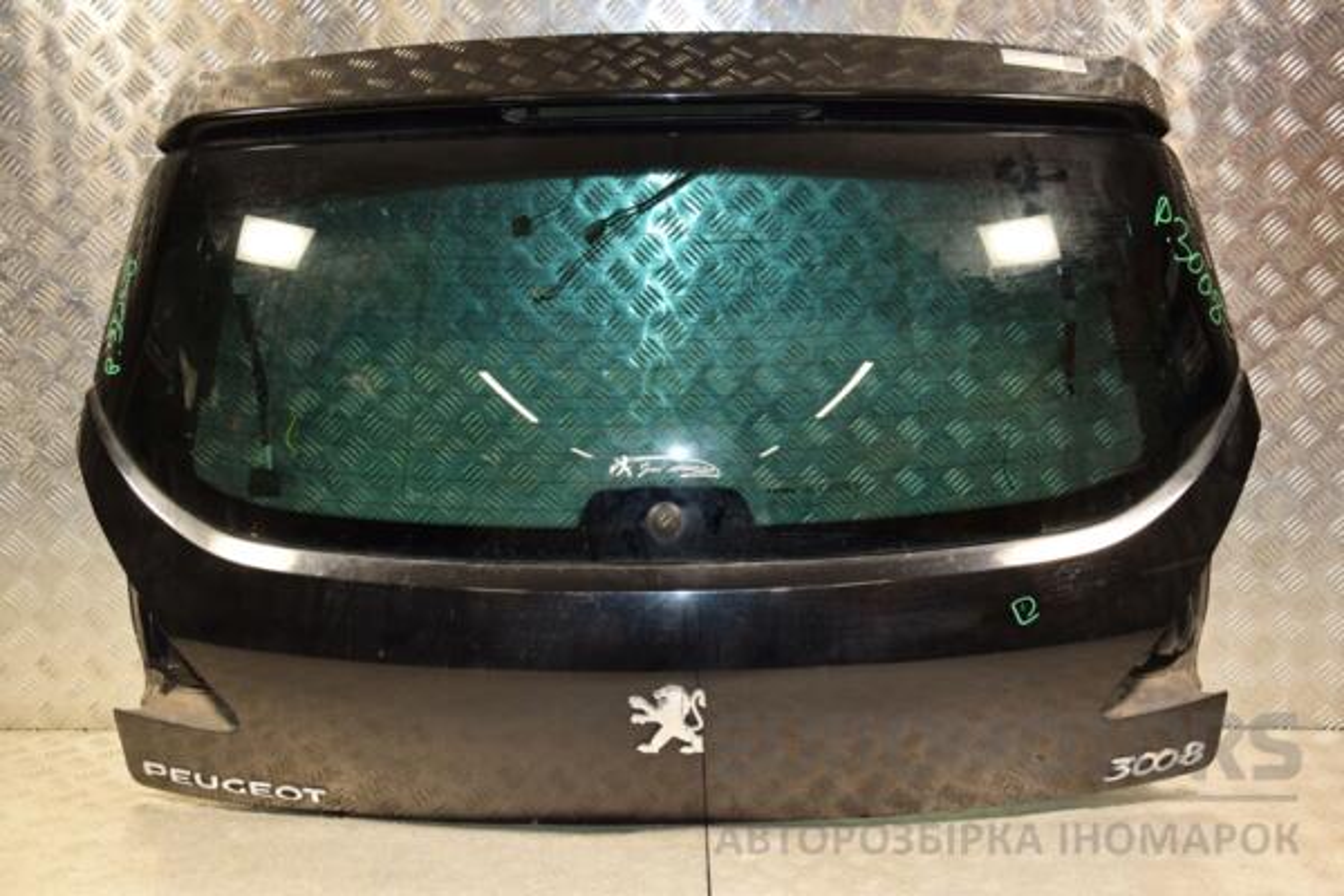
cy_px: 448
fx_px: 1400
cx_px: 672
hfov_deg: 51.3
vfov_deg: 35.5
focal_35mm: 38
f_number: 5
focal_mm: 25
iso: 800
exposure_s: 1/200
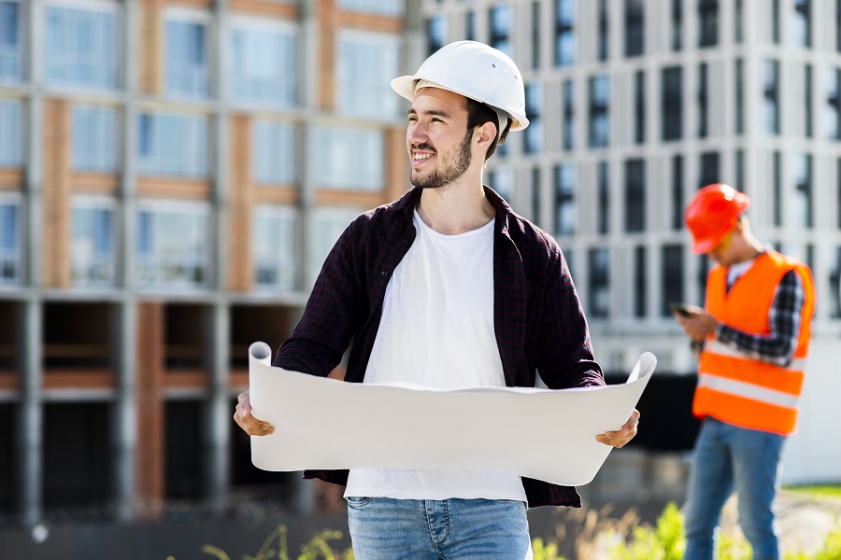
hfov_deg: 23.9
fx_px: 1986
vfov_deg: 16.1
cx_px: 420
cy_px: 280
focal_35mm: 85
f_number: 3.2
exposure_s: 1/640
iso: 250
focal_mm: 85
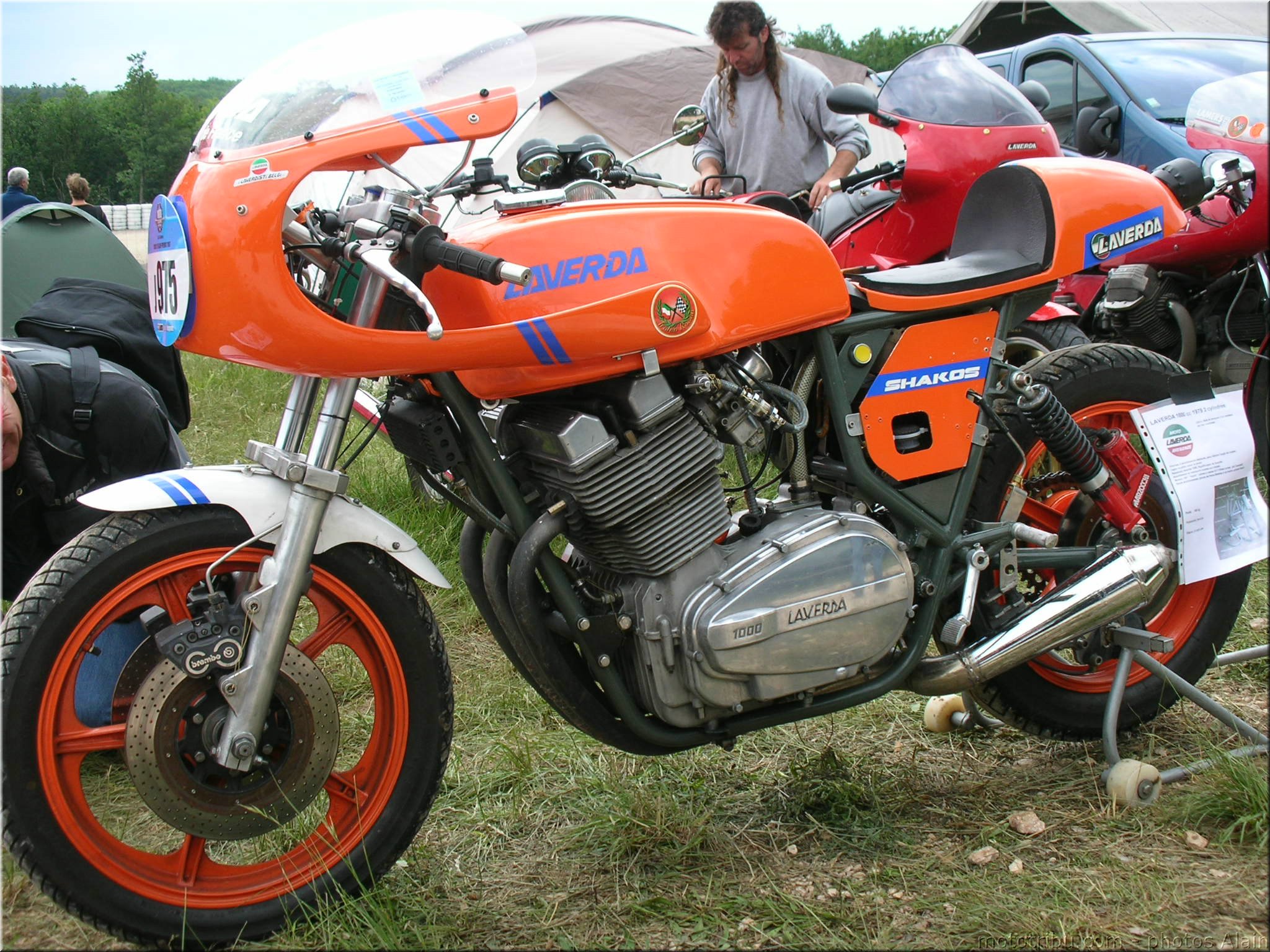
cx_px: 635
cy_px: 476
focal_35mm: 46
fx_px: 1688
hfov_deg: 41.2
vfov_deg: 31.5
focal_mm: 7.7
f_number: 3.5
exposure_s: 1/226
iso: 50
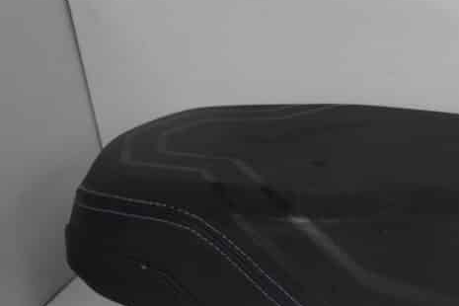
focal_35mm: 66
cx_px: 497
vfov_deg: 20.1
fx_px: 841
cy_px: 291
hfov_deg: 28.0
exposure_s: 1/60
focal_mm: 20
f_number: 5
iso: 400
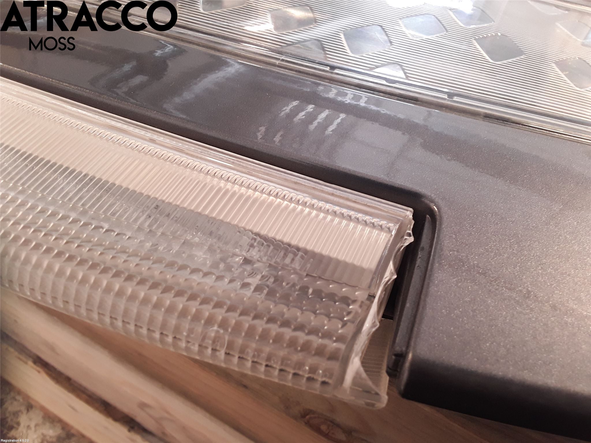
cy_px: 222
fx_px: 478
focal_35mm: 28
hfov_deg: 63.4
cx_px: 296
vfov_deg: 49.7
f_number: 1.9
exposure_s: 1/25
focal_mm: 2.91
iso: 100
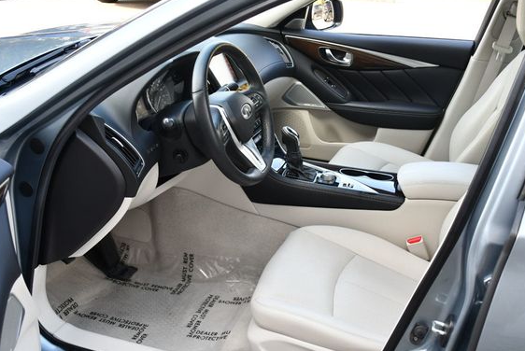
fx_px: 599
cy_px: 194
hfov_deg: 47.3
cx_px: 285
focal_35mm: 41
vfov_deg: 32.7
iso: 450
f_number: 3.5
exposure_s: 1/250
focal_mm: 18
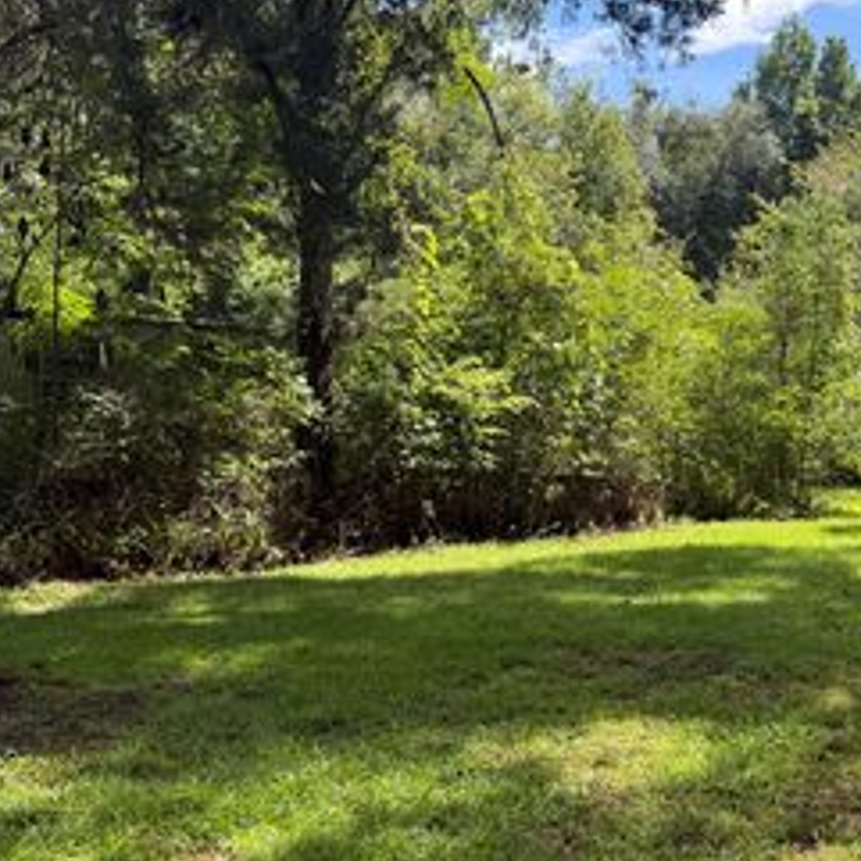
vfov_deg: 38.3
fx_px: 1238
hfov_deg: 37.3
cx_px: 654
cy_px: 391
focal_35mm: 44
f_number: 1.78
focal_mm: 6.76
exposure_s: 1/1192
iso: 100
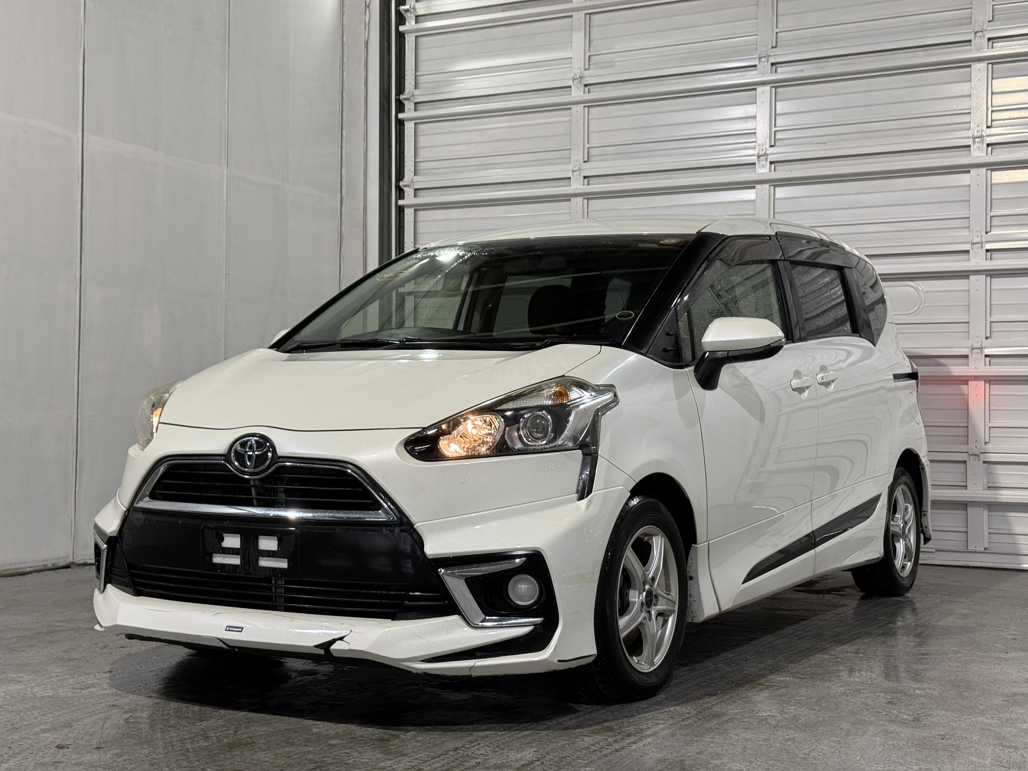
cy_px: 386
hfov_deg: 39.7
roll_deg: -0.7
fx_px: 1425
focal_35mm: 48
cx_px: 514
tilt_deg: +1.1
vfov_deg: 30.3
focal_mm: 6.76
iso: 64
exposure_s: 1/60
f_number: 1.78
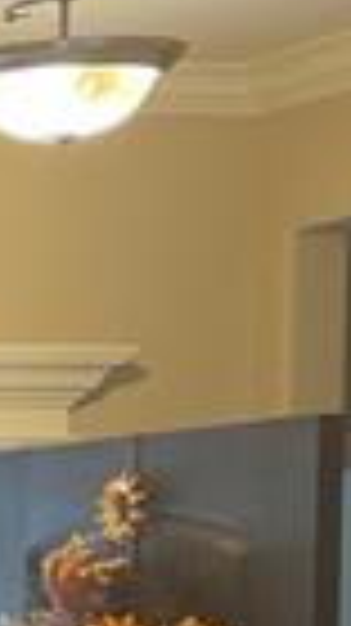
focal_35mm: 209
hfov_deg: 4.5
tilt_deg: -2.1
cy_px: 865
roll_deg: -0.5
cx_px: -1696
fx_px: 3464
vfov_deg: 10.1
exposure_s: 1/60
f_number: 1.6
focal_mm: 4.2
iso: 160
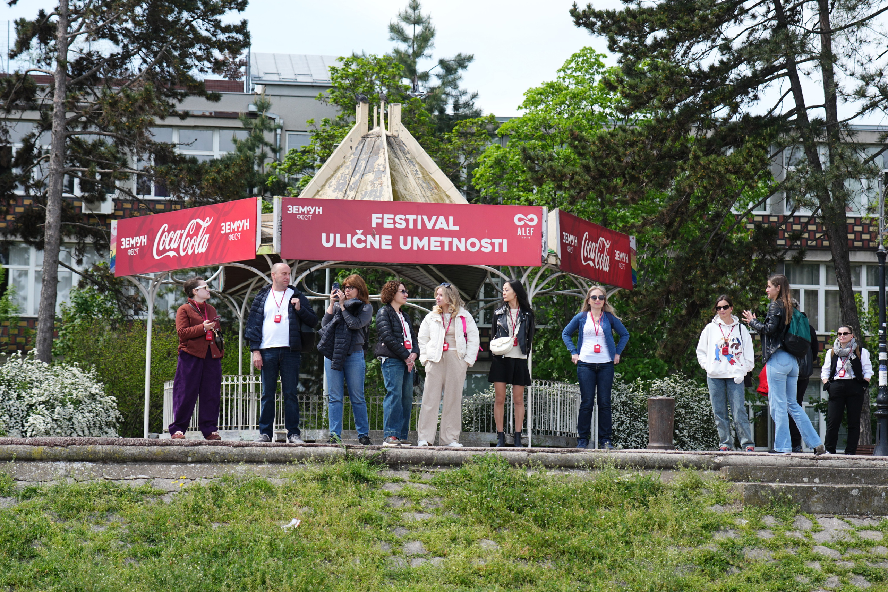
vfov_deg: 14.1
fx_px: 2393
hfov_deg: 21.0
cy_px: 296
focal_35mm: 97
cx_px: 444
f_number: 2.8
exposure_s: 1/1250
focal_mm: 65
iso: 160
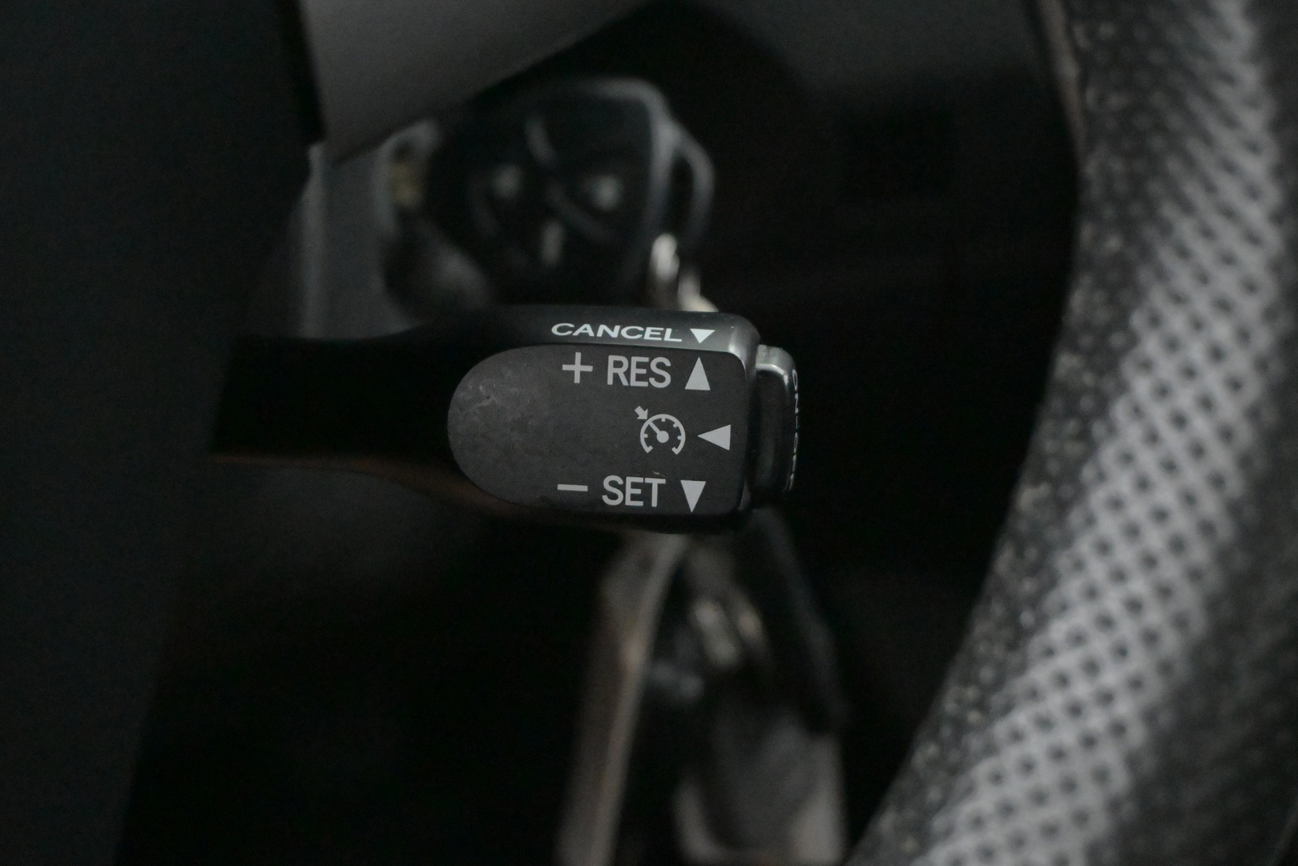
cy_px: 433
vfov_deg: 25.1
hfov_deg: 36.9
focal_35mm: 54
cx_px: 649
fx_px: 1947
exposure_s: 1/60
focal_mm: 36
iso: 16000
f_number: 5.3
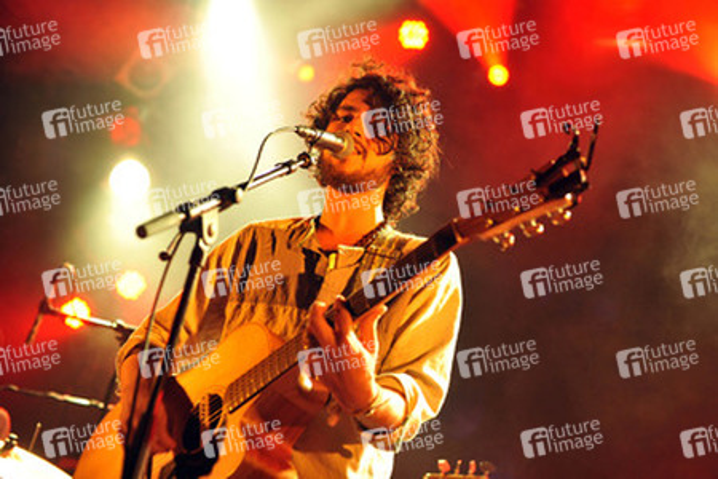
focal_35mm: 50
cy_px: 240
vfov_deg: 27.0
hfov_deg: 39.6
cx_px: 359
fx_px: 997
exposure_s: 1/160
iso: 2500
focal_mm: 50
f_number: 2.8
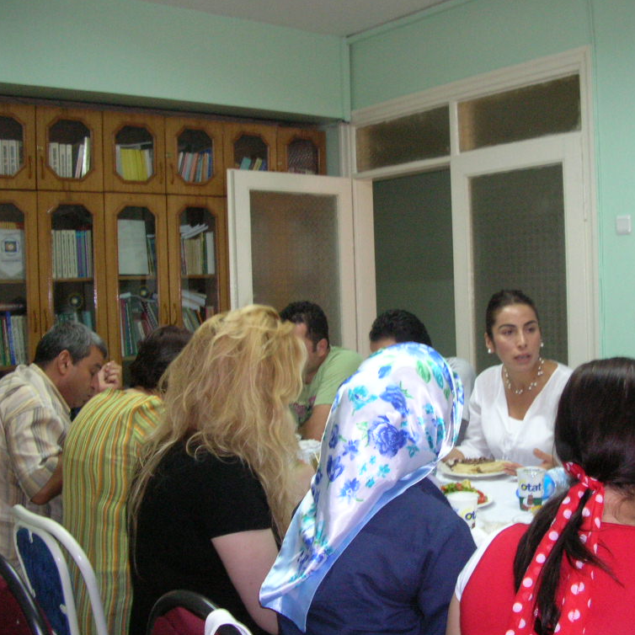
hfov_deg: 39.8
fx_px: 872
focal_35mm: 42
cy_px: 320
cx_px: 383
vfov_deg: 40.0
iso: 200
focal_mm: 5.8
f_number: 2.8
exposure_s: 1/20.6
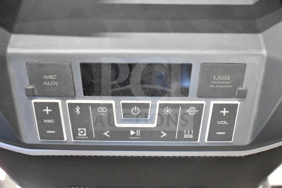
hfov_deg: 47.9
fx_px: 317
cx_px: 141
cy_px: 94
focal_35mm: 40
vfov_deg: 33.0
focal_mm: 27
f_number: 4
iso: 8000
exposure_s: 1/40
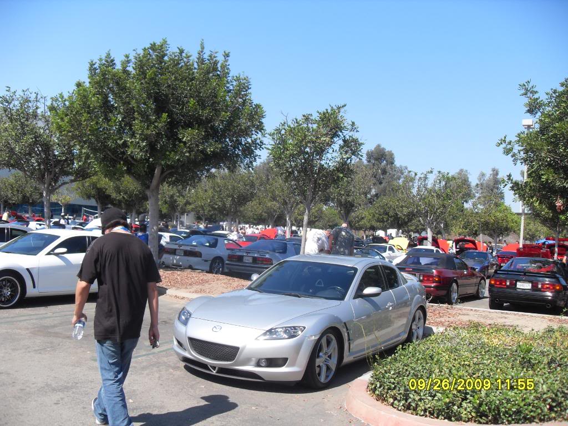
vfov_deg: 41.8
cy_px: 213
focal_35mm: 34
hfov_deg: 54.0
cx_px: 284
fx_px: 558
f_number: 7
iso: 80
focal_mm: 6.3
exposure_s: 1/180
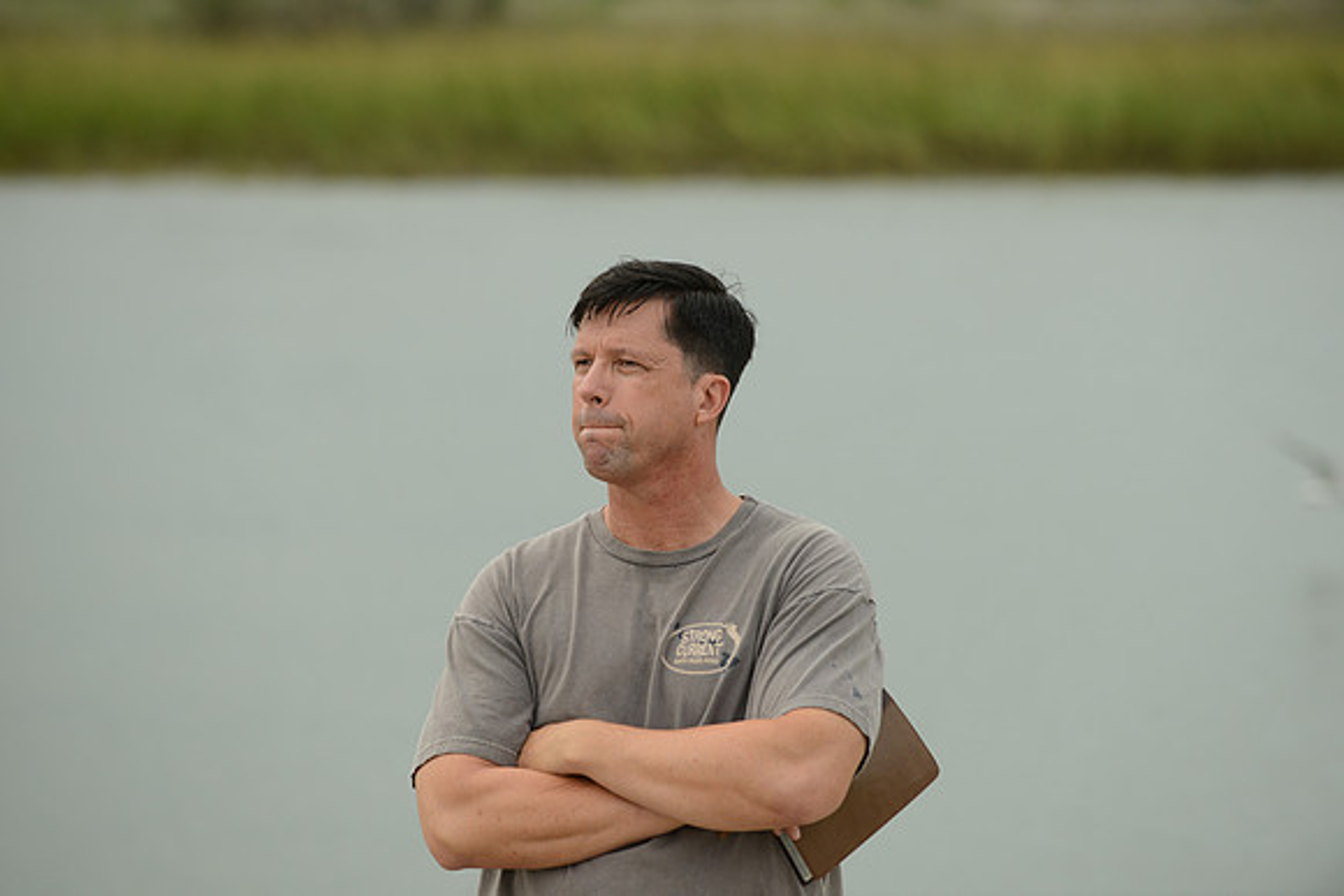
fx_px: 7468
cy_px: 448
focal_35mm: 200
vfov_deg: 6.9
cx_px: 672
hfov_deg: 10.3
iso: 400
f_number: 5
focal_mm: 200
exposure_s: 1/640
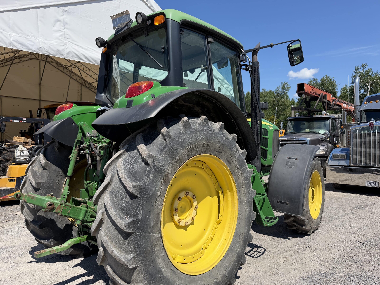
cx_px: 190
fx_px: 263
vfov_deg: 56.8
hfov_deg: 71.6
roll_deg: +0.0
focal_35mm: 24
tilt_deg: -0.8
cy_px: 142
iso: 80
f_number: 1.78
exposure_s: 1/4167
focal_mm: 6.76
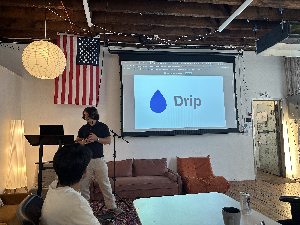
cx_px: 150
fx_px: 208
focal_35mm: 24
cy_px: 112
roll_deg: +0.1
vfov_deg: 56.8
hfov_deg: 71.6
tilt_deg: +4.5
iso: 125
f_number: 1.78
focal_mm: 6.86
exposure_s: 1/60
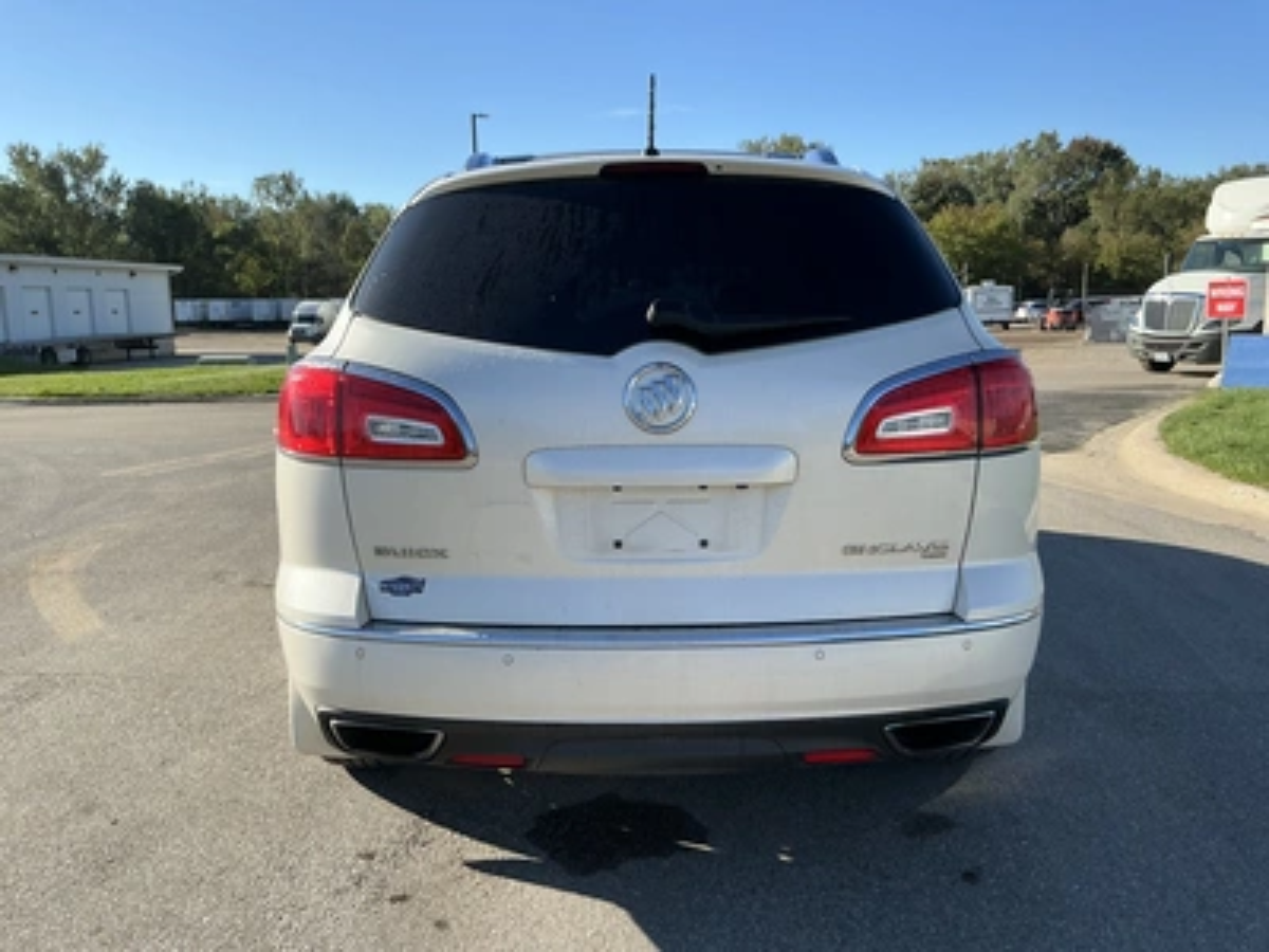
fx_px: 1026
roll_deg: +2.6
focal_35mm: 28
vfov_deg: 49.7
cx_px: 634
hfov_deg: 63.4
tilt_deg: -9.4
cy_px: 476
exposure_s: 1/1076
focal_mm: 3
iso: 25
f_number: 1.8
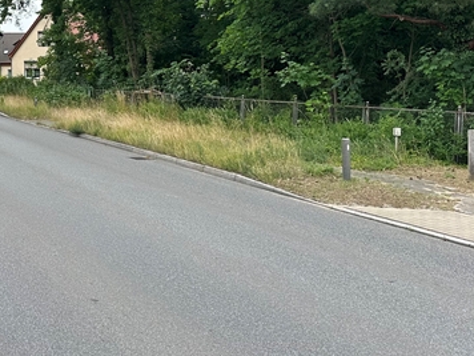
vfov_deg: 26.5
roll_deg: +0.1
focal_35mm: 54
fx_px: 739
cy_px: 65
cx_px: 40
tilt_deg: +1.3
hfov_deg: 33.5
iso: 80
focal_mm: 6.86
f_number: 1.78
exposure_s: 1/1050
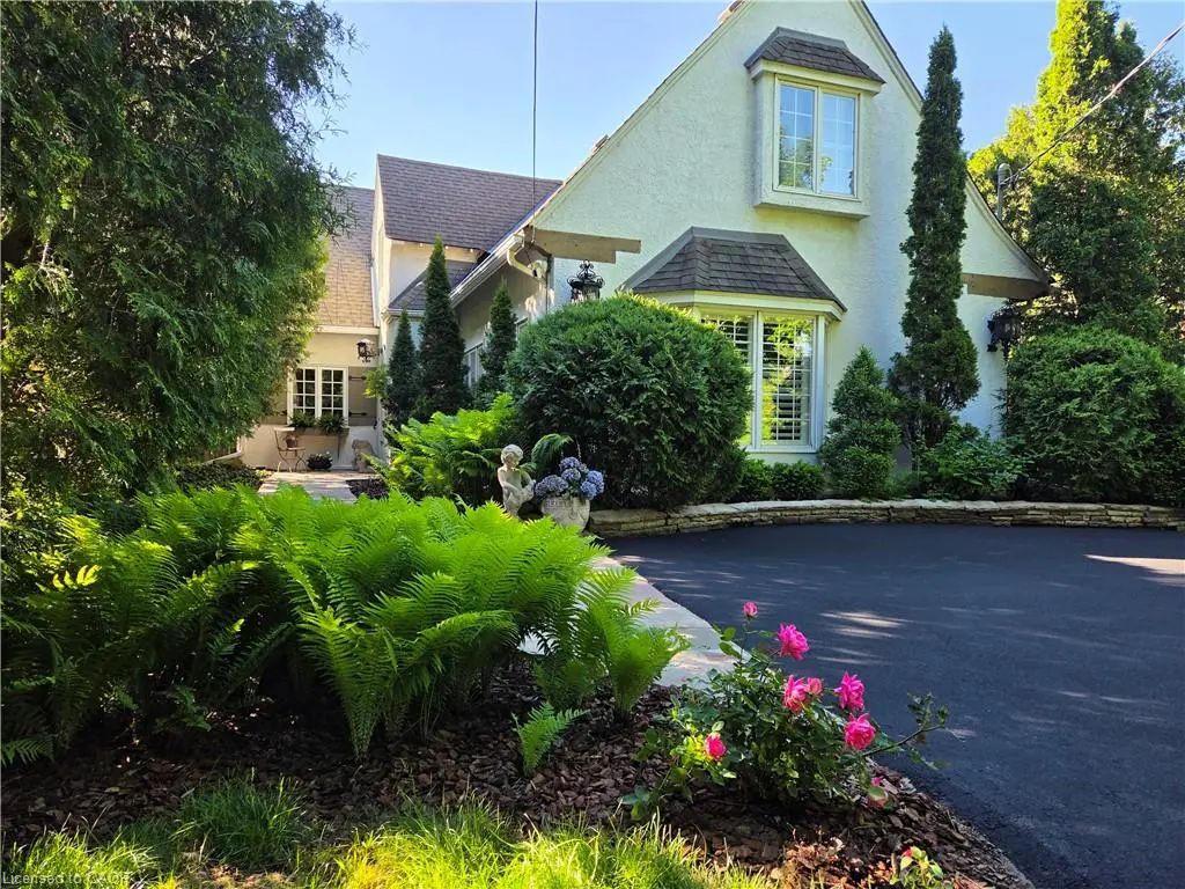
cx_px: 592
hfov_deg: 73.9
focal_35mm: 23
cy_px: 444
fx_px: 787
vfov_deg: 58.9
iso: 80
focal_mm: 5.4
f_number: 1.8
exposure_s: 1/1019
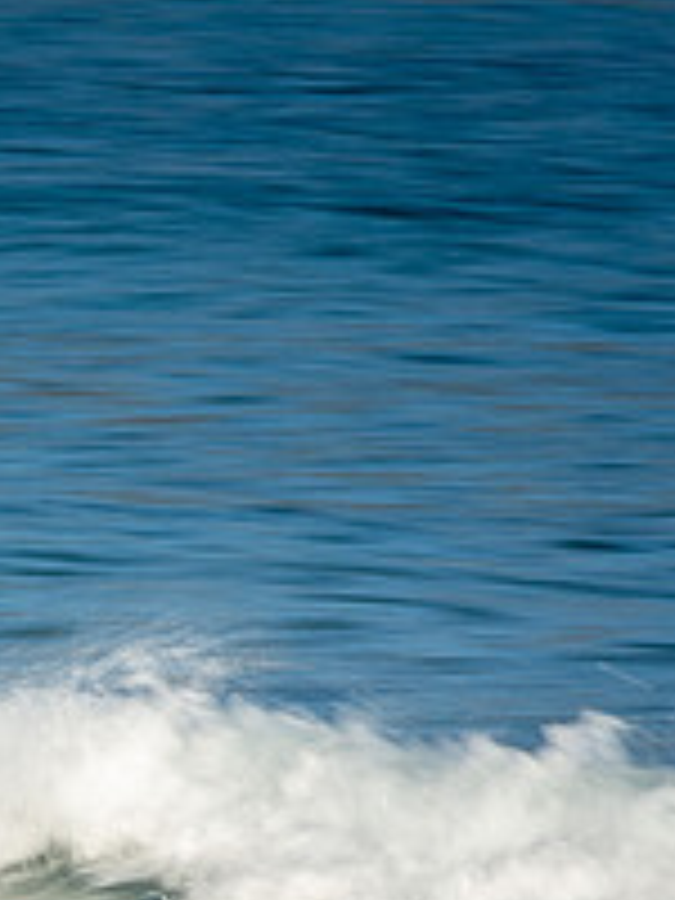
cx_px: -504
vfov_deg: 1.2
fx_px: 43523
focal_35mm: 1674
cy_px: 650
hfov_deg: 0.9
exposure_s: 1/20
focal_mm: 400
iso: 100
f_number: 25
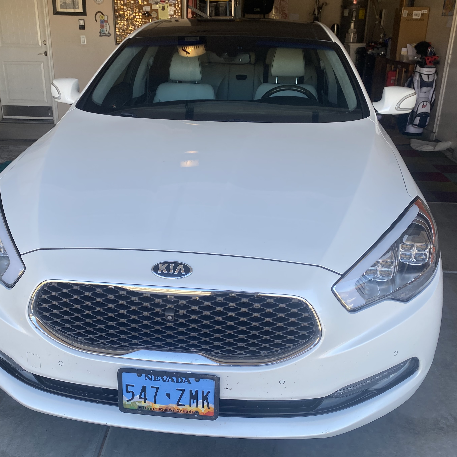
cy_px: 224
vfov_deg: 48.4
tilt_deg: -21.6
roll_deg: -1.1
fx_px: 508
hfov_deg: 48.4
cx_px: 211
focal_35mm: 34
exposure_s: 1/377
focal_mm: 4.25
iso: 32
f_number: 1.8
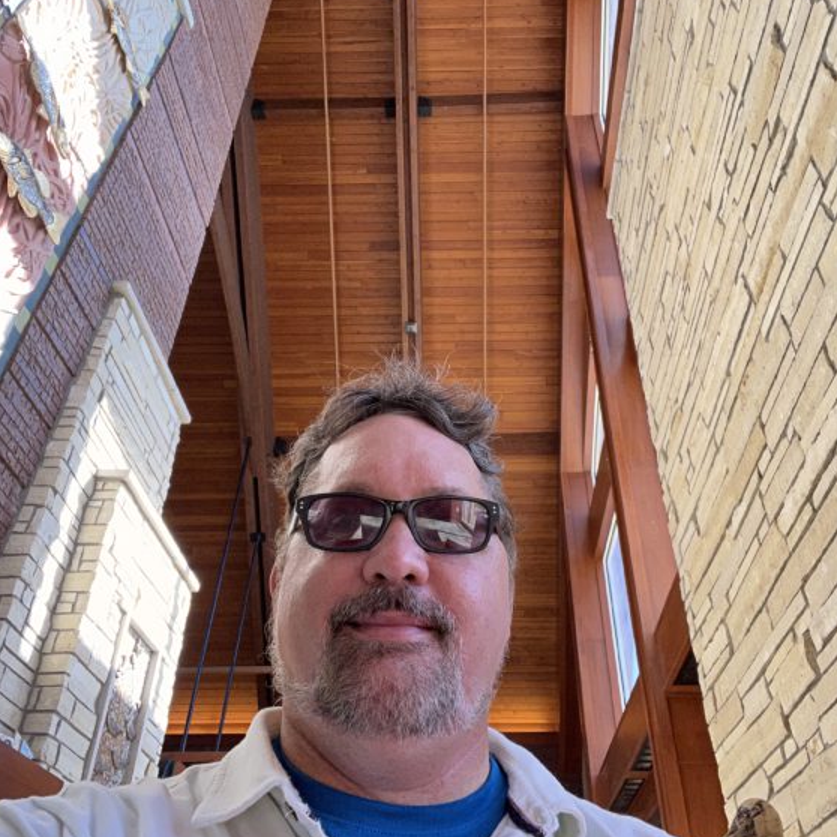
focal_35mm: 28
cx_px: 453
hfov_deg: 57.2
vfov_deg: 57.3
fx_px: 766
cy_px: 412
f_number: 2.2
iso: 100
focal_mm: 2.71
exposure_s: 1/77
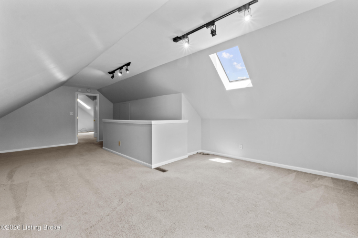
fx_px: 149
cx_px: 179
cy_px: 119
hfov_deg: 100.4
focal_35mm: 15
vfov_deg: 77.3
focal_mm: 10
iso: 400
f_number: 11
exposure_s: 1/6
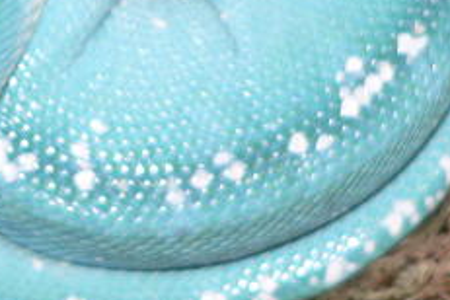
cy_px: -131
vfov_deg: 6.6
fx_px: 2562
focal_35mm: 205
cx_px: 64
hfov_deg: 10.0
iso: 100
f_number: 2.8
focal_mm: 9.6
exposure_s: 1/60
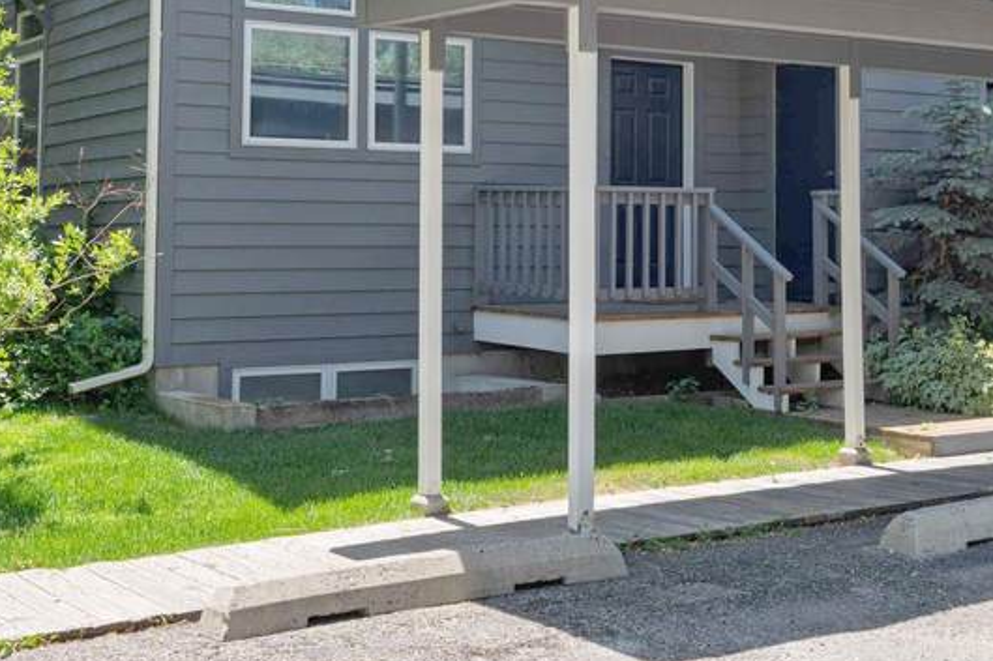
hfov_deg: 34.2
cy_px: 78
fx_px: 1599
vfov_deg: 22.8
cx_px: 650
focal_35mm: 58
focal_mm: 24
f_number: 8
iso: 200
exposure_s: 1/160
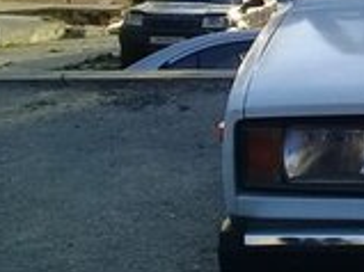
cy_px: -56
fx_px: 1355
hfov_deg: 14.5
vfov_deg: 11.3
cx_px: 511
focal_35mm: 129
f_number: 2.2
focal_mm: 3.3
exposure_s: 1/456
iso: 50
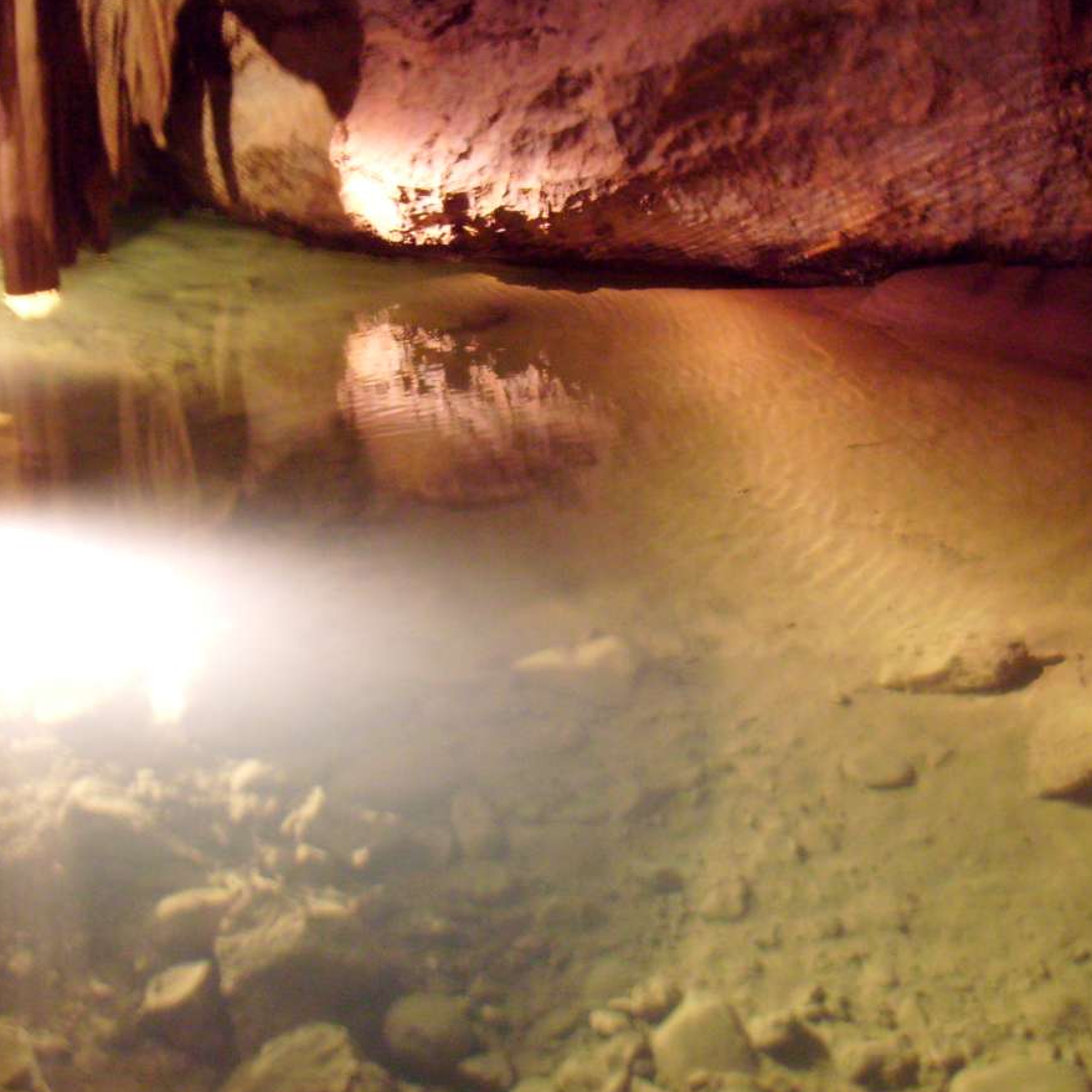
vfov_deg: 37.5
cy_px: 509
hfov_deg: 37.5
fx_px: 1606
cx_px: 510
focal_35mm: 45
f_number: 2.8
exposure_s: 1
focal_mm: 5.8
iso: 200
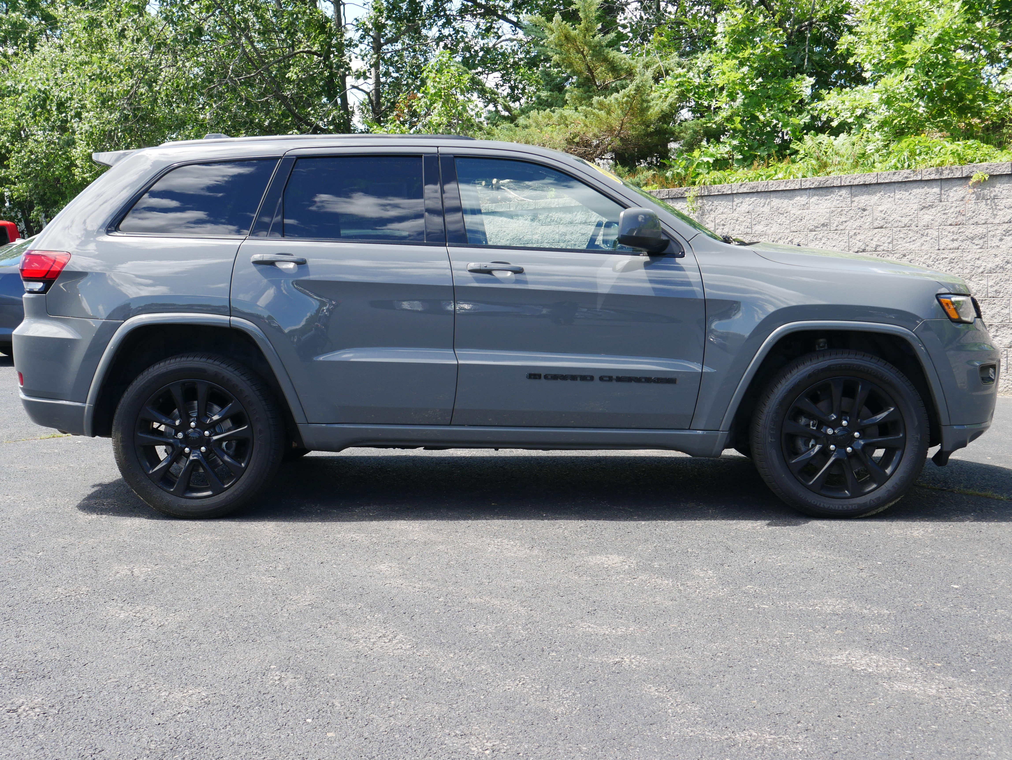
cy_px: 380
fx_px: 1404
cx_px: 506
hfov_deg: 39.6
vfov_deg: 30.3
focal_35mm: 48
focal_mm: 24
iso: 200
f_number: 7.1
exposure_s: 1/160
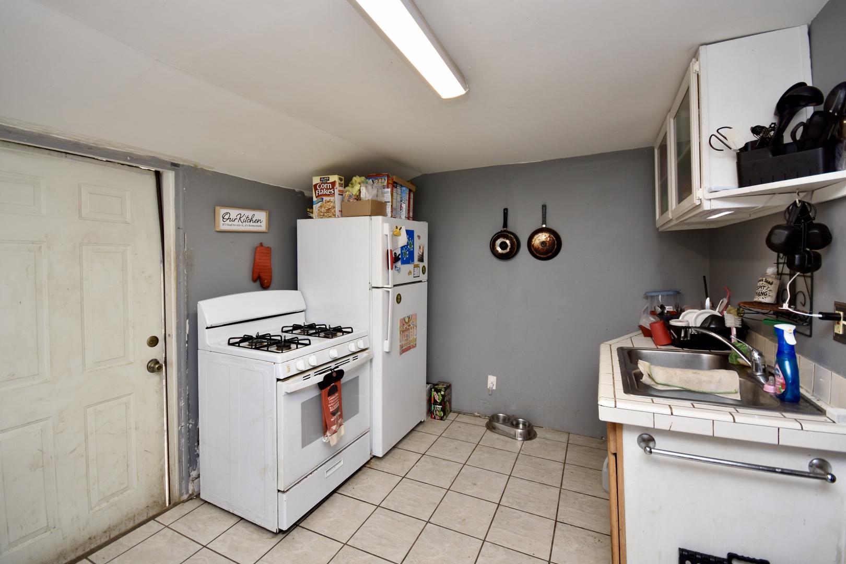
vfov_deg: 77.3
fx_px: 352
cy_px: 282
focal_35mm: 15
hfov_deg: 100.4
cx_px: 423
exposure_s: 1/60
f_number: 4
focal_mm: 10
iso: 320
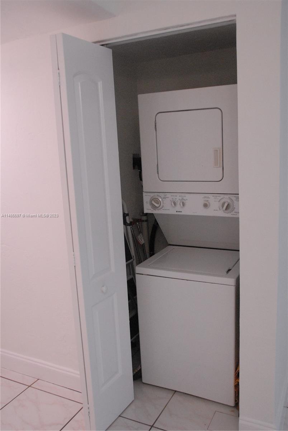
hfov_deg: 40.1
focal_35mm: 33
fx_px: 395
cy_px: 216
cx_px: 144
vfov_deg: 57.2
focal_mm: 22
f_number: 6.3
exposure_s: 1/160
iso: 1600
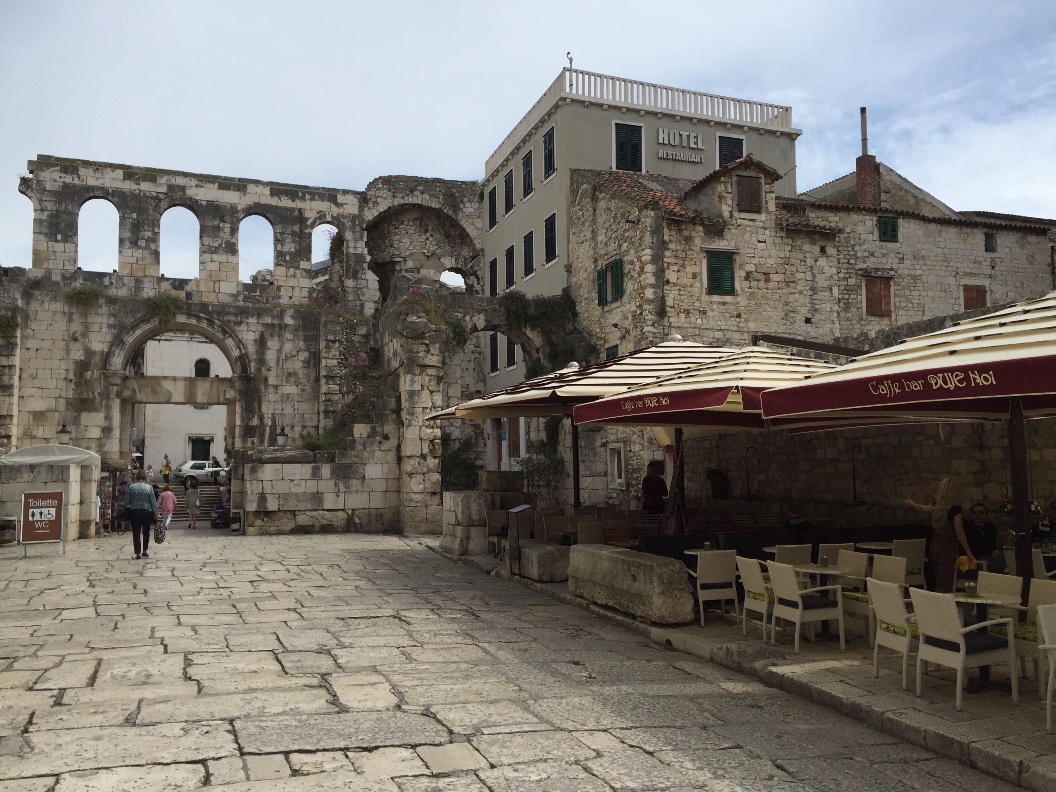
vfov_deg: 48.2
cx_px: 528
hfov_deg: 61.7
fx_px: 885
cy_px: 396
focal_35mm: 29
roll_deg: +0.8
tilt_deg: +4.8
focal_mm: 4.15
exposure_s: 1/3049
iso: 32
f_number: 2.2
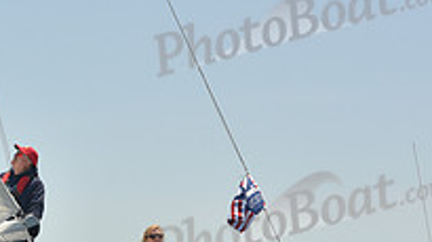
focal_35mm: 255
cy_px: 355
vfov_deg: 4.7
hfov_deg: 8.4
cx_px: 46
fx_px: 2919
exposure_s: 1/800
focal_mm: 86
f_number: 5.6
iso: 250
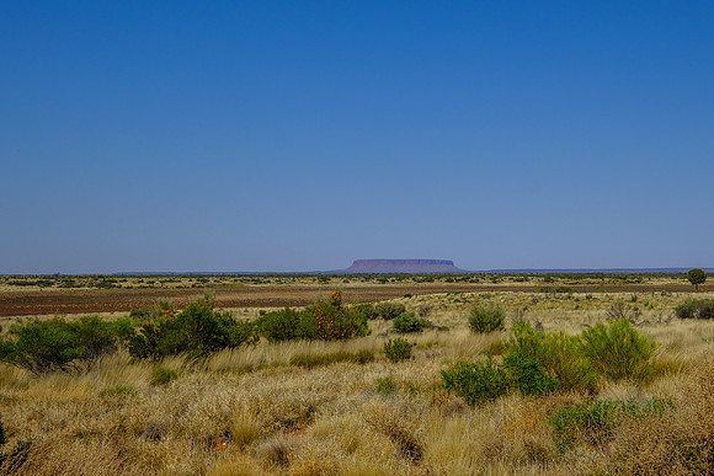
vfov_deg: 30.4
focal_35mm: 44
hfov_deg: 44.2
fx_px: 877
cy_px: 229
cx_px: 400
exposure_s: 1/1250
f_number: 8
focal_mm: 24
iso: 200
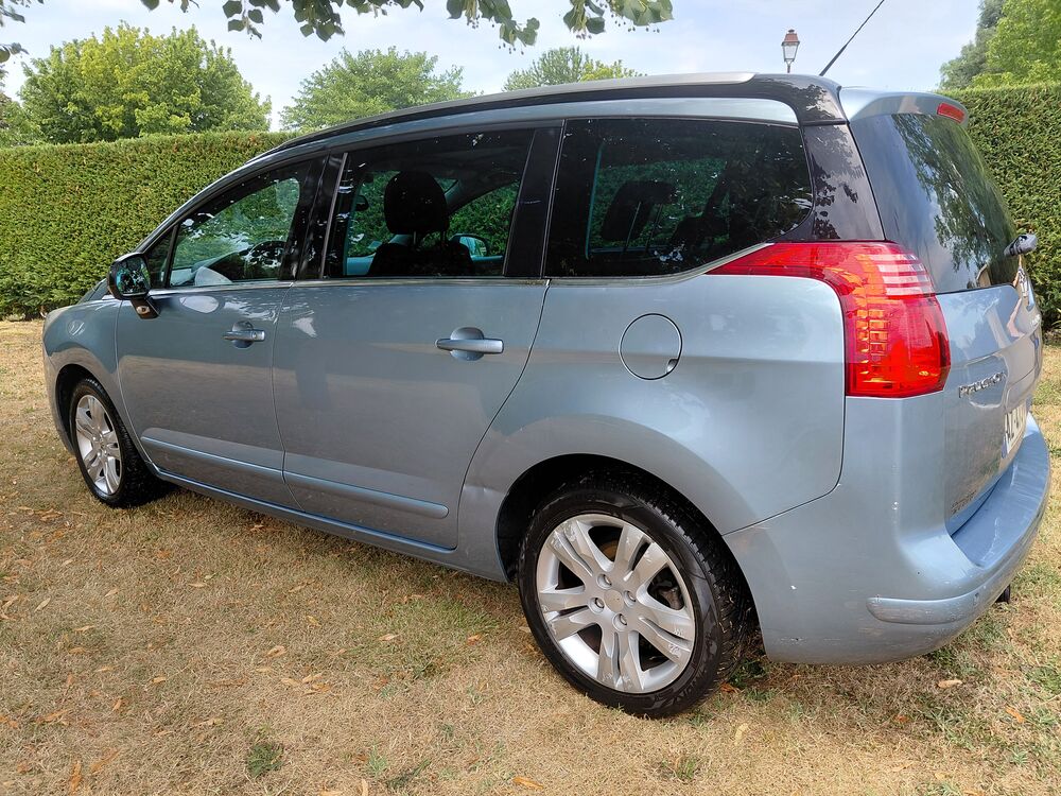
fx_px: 766
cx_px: 530
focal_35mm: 25
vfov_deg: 54.9
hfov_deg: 69.4
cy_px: 398
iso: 50
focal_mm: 4.69
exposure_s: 1/487
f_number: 1.8
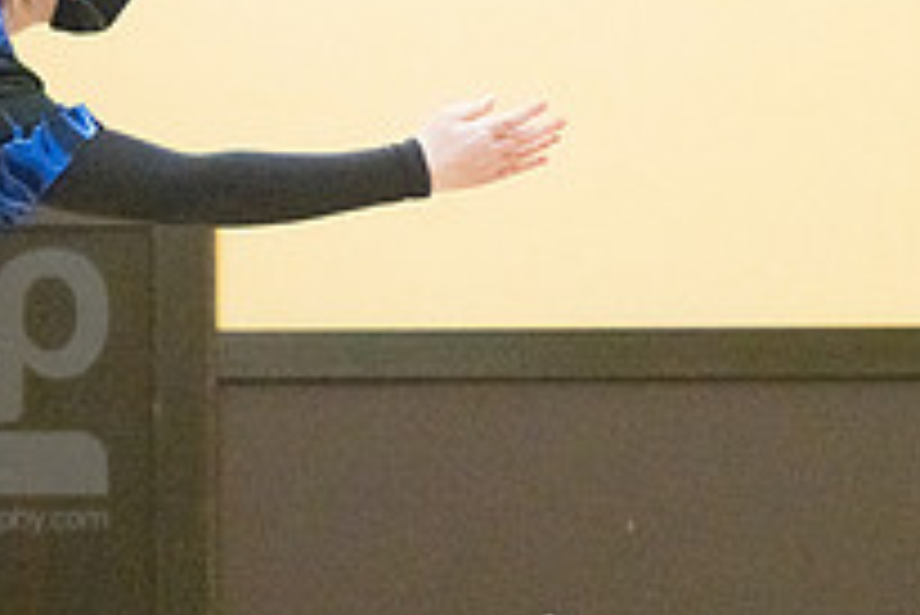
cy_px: 375
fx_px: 8669
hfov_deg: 6.1
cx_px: -27
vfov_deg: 4.1
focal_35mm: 339
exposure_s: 1/1000
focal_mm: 120
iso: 10000
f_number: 4.5
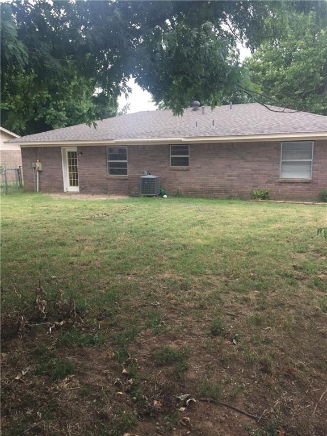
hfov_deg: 48.2
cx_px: 164
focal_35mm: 29
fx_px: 365
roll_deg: +1.2
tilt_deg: -9.8
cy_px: 218
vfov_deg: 61.7
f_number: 2.2
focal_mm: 4.15
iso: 32
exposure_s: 1/335
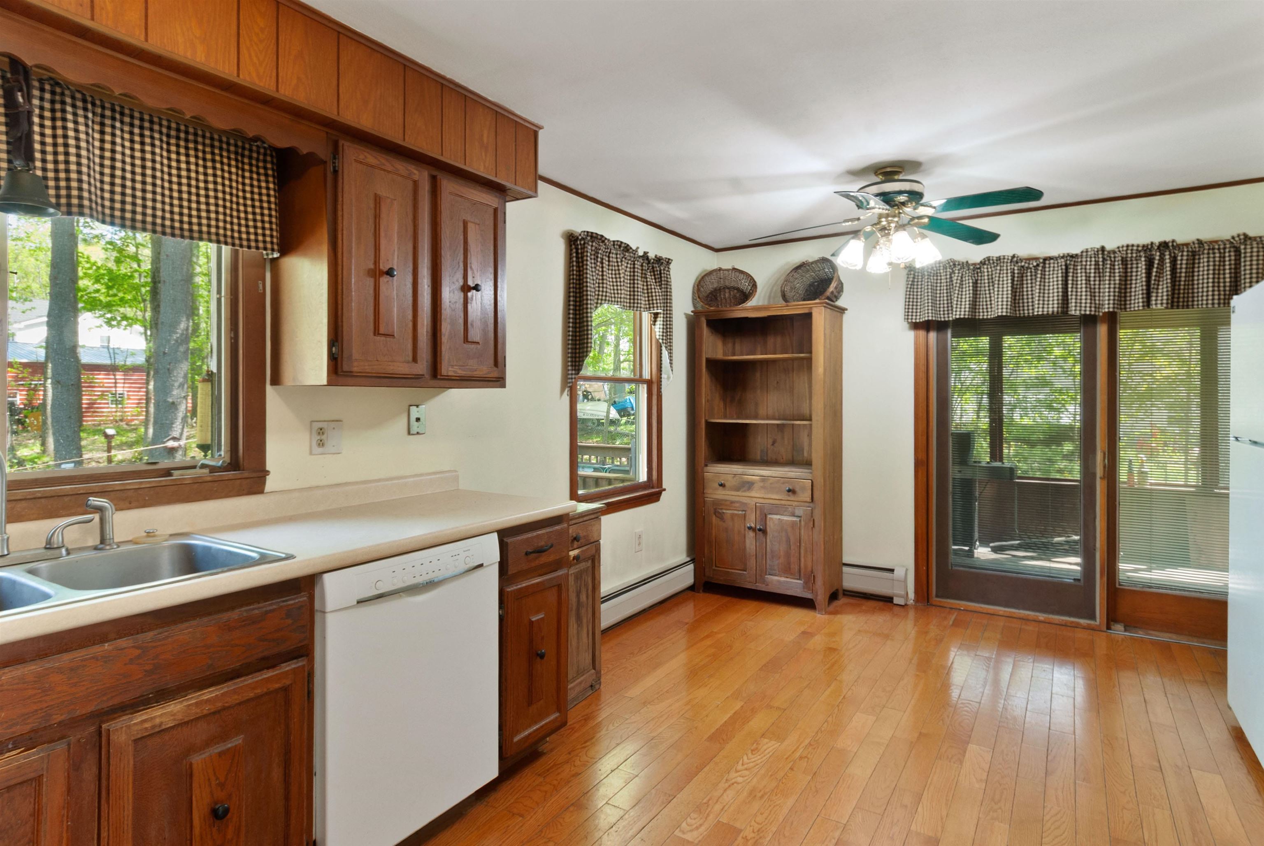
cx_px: 632
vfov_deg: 67.5
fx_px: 633
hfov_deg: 89.9
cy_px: 423
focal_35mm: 18
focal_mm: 12
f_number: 11
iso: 200
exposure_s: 1
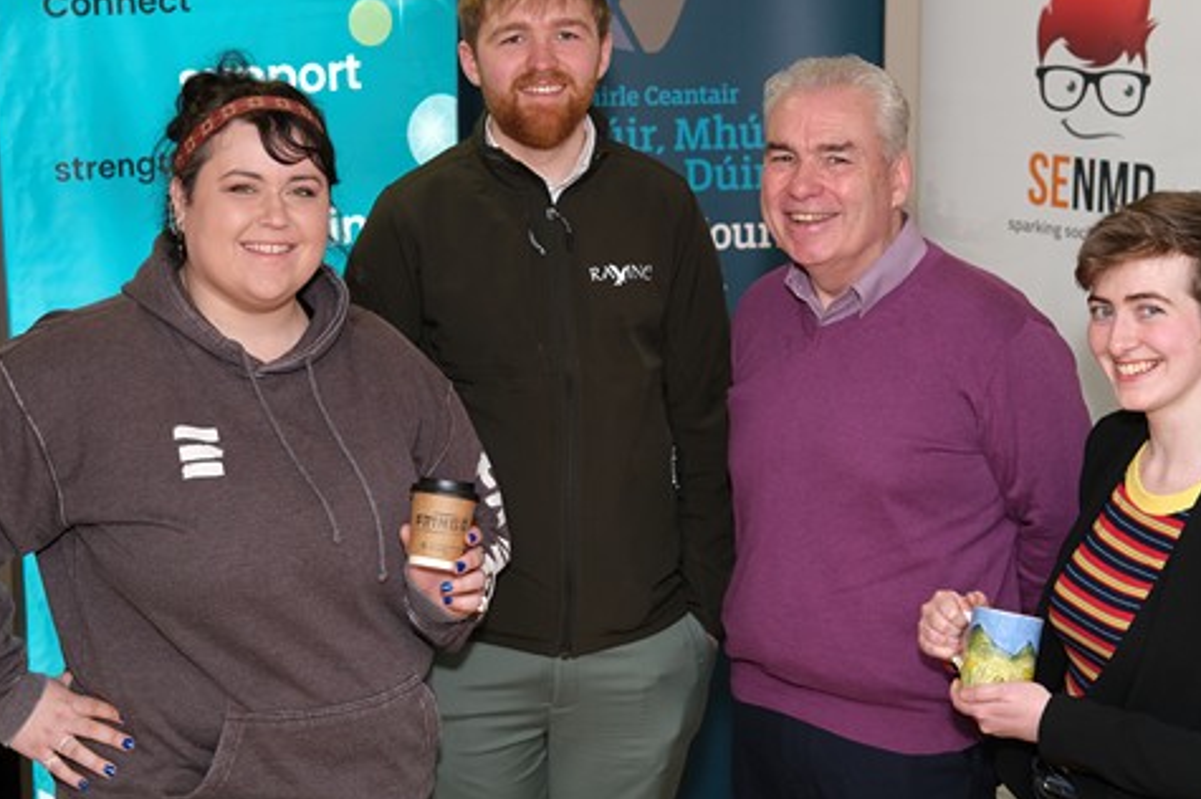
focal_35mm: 67
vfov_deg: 20.3
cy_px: 359
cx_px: 609
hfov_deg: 30.1
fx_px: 2234
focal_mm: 35
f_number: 4
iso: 400
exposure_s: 1/125
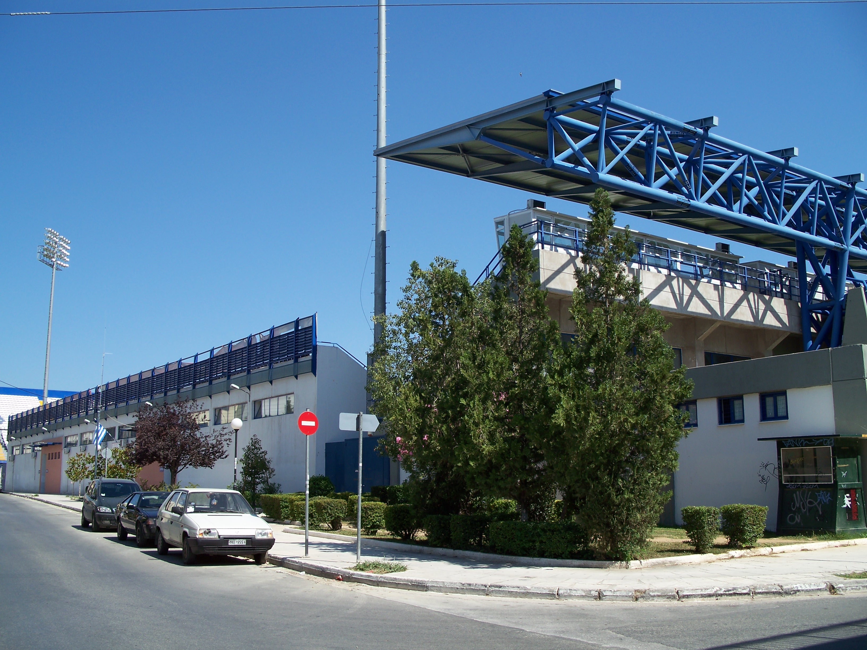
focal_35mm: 37
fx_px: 927
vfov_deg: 38.7
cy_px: 325
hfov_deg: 50.1
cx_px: 434
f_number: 4
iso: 64
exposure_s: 1/500
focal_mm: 7.8
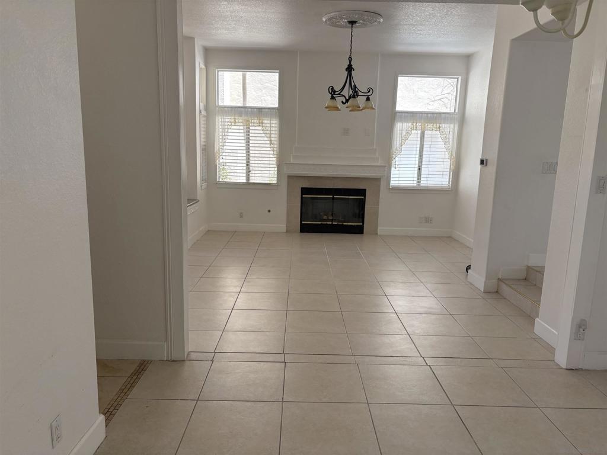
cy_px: 228
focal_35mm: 26
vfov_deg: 53.1
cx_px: 304
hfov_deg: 67.3
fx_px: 456
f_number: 1.6
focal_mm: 5.96
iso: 64
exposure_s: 1/300
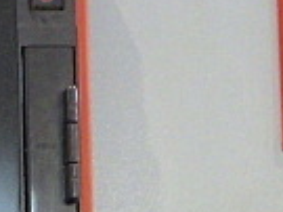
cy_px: 357
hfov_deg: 13.1
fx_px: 1086
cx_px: -258
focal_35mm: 133
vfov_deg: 10.6
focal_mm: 5
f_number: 3.5
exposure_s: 1/45
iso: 800
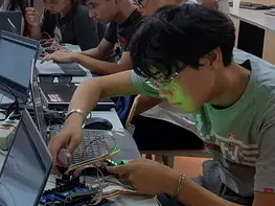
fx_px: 627
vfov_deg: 18.6
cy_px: 98
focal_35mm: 79
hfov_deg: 23.0
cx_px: -41
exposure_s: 1/60
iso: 64
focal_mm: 4.2
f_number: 1.7
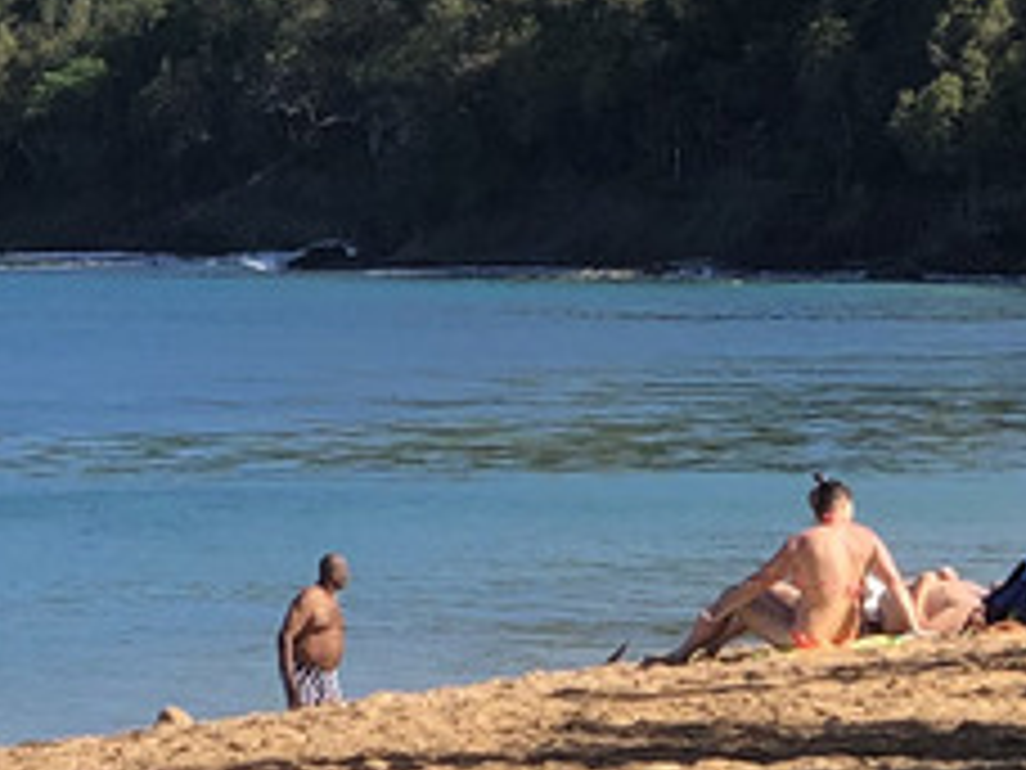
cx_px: 392
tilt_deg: +1.8
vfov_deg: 5.4
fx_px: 8121
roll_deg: +0.6
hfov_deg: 7.2
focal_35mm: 274
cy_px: -131
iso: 16
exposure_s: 1/906
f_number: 2.4
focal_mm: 6
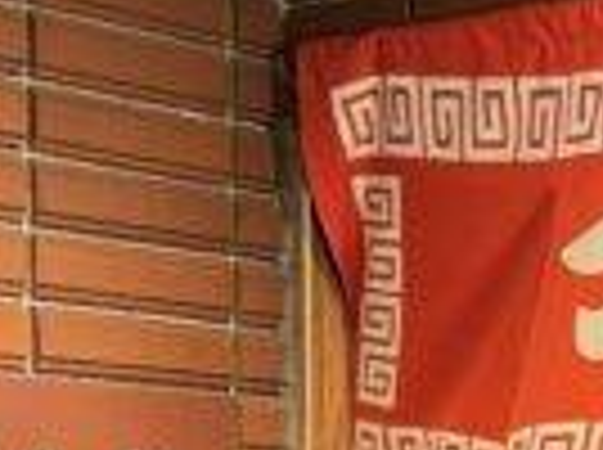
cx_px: 868
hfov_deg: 14.0
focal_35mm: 133
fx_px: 2313
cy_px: 736
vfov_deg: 10.6
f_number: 1.78
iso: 125
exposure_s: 1/60
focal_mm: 6.76
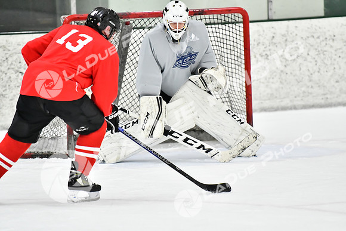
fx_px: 2740
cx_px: 173
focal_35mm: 285
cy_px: 116
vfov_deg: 4.8
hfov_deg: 7.2
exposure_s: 1/1250
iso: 5000
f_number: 2.8
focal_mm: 190
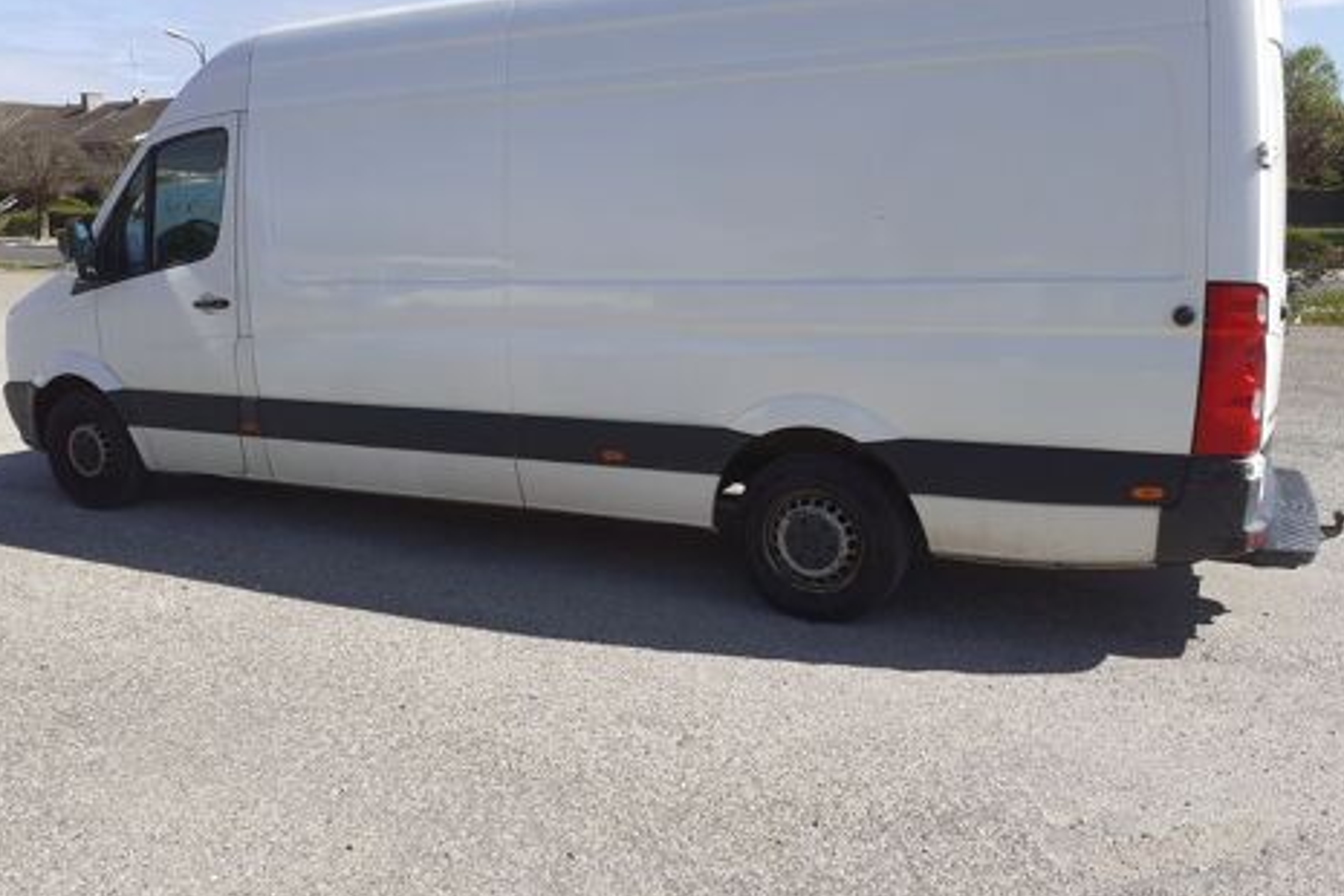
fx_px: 1083
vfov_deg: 44.9
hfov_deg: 63.7
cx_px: 676
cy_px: 419
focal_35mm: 29
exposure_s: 1/1733
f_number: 1.9
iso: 40
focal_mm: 3.6
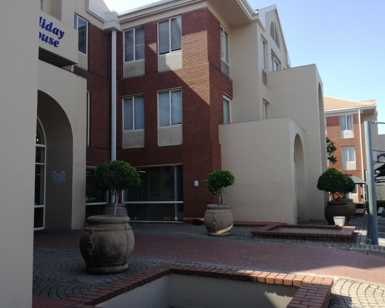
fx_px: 330
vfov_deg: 50.0
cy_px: 157
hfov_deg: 60.4
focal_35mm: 29
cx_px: 199
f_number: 2
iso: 50
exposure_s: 1/472
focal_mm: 3.79
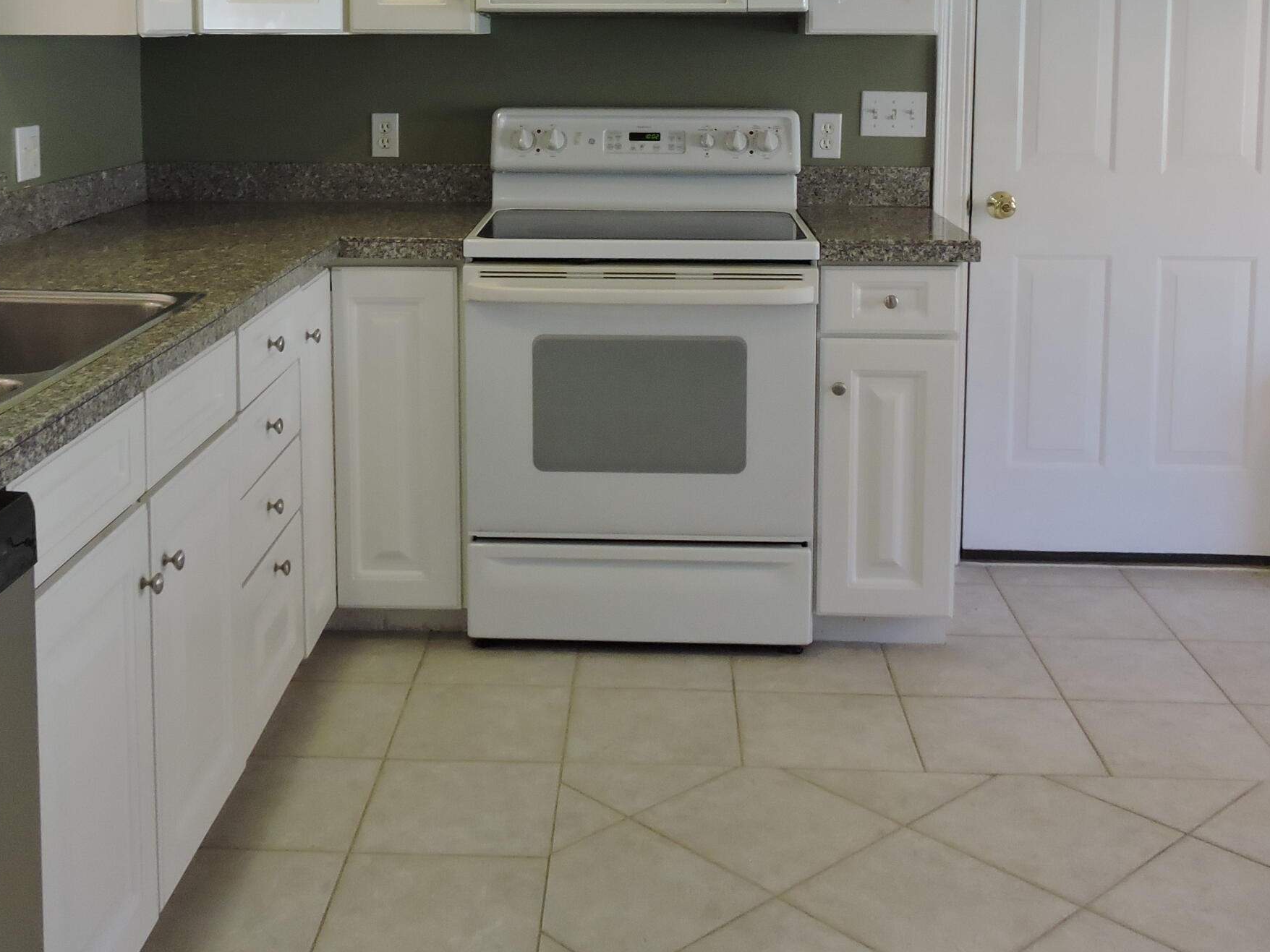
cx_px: 565
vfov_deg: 33.8
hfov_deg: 45.7
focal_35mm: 41
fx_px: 1504
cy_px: 158
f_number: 3.3
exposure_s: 1/30
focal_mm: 4.3
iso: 250
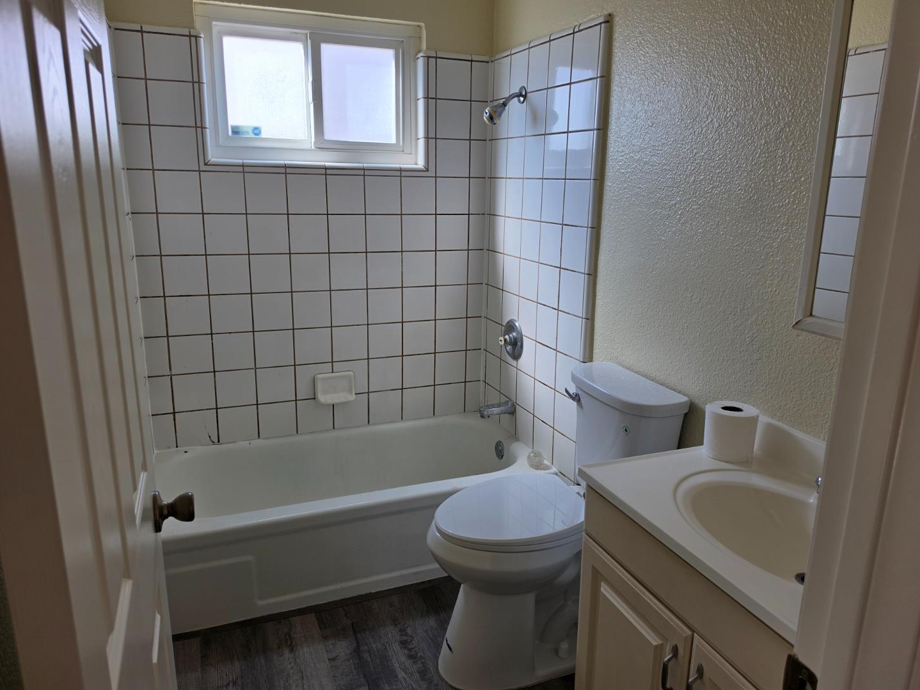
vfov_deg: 56.8
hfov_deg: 71.6
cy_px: 339
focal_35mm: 24
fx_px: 638
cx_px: 466
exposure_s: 1/180
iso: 20
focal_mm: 6.5
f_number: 1.4
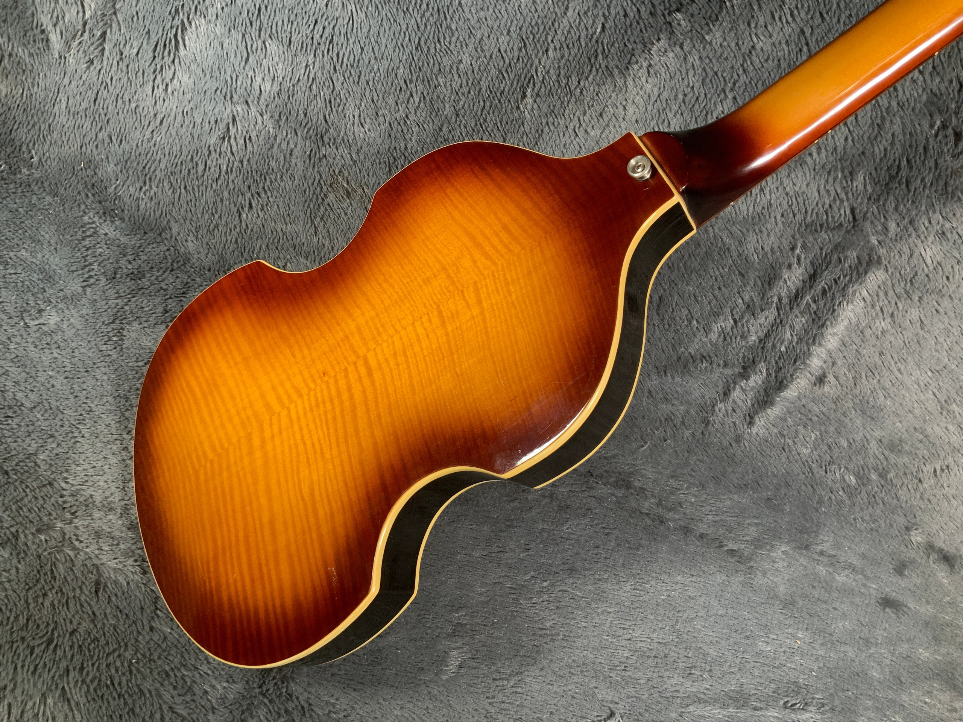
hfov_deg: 61.7
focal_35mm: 29
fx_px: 807
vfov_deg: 48.2
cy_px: 361
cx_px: 482
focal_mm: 3
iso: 40
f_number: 1.8
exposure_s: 1/104
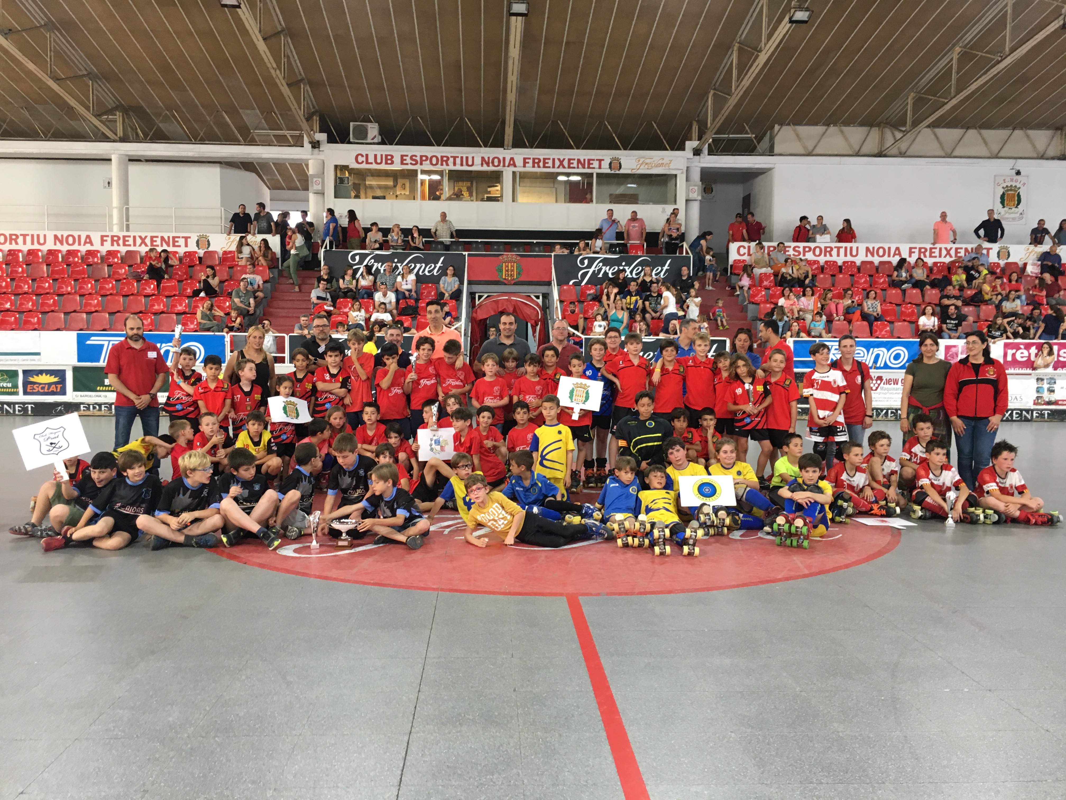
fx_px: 893
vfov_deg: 48.2
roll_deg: -1.0
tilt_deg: -3.8
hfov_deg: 61.7
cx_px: 533
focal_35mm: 29
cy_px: 400
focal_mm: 4.15
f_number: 2.2
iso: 100
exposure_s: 1/33
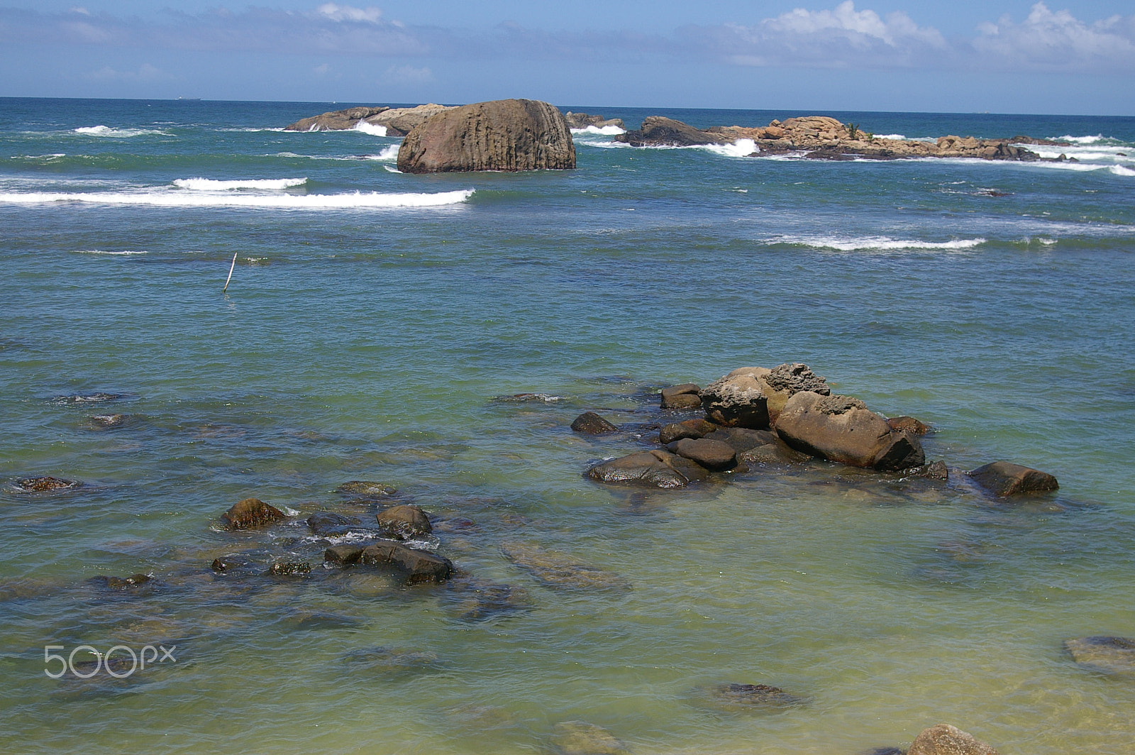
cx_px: 568
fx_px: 1559
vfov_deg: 27.2
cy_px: 378
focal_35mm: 50
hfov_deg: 40.0
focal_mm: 33
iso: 200
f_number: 5.6
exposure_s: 1/1000
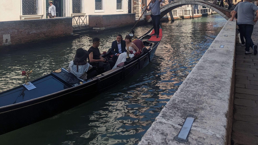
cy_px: 13
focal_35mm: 35
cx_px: 129
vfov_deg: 32.0
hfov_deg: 56.6
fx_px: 239
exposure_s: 1/1953
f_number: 1.85
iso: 47
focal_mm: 6.81
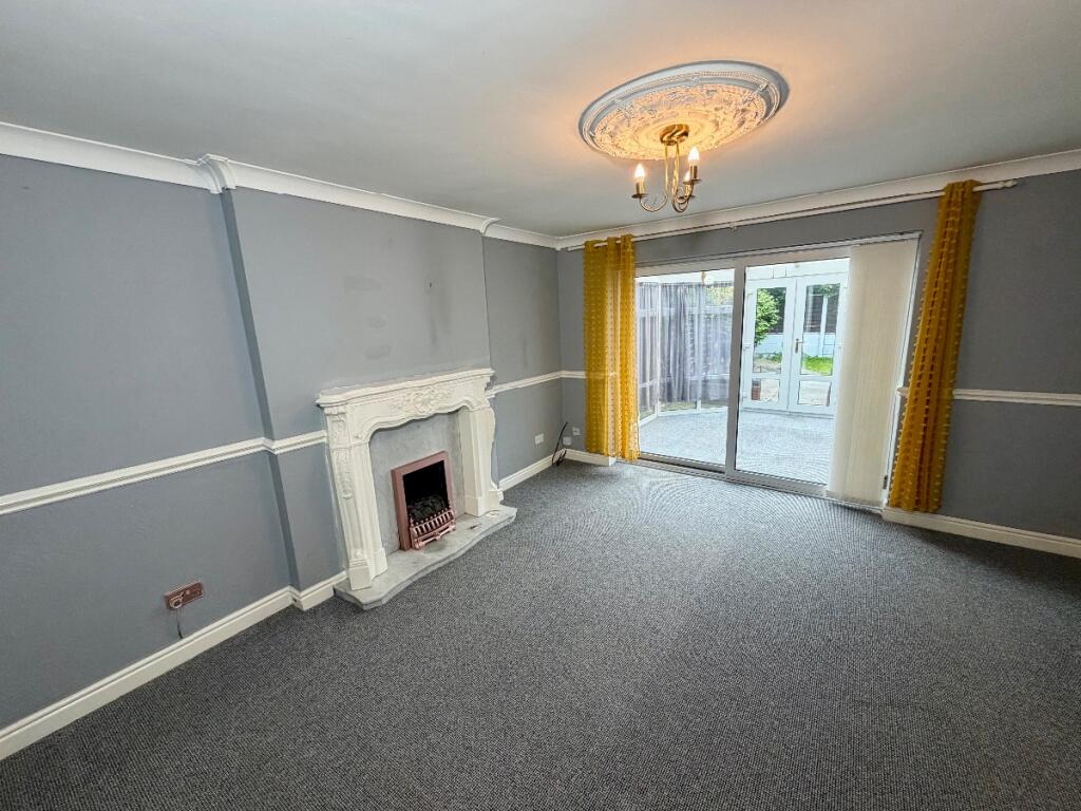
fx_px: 437
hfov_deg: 102.1
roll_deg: +3.0
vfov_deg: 85.7
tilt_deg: -9.7
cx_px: 540
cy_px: 406
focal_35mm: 14
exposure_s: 1/121
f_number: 2.2
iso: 160
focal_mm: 2.22
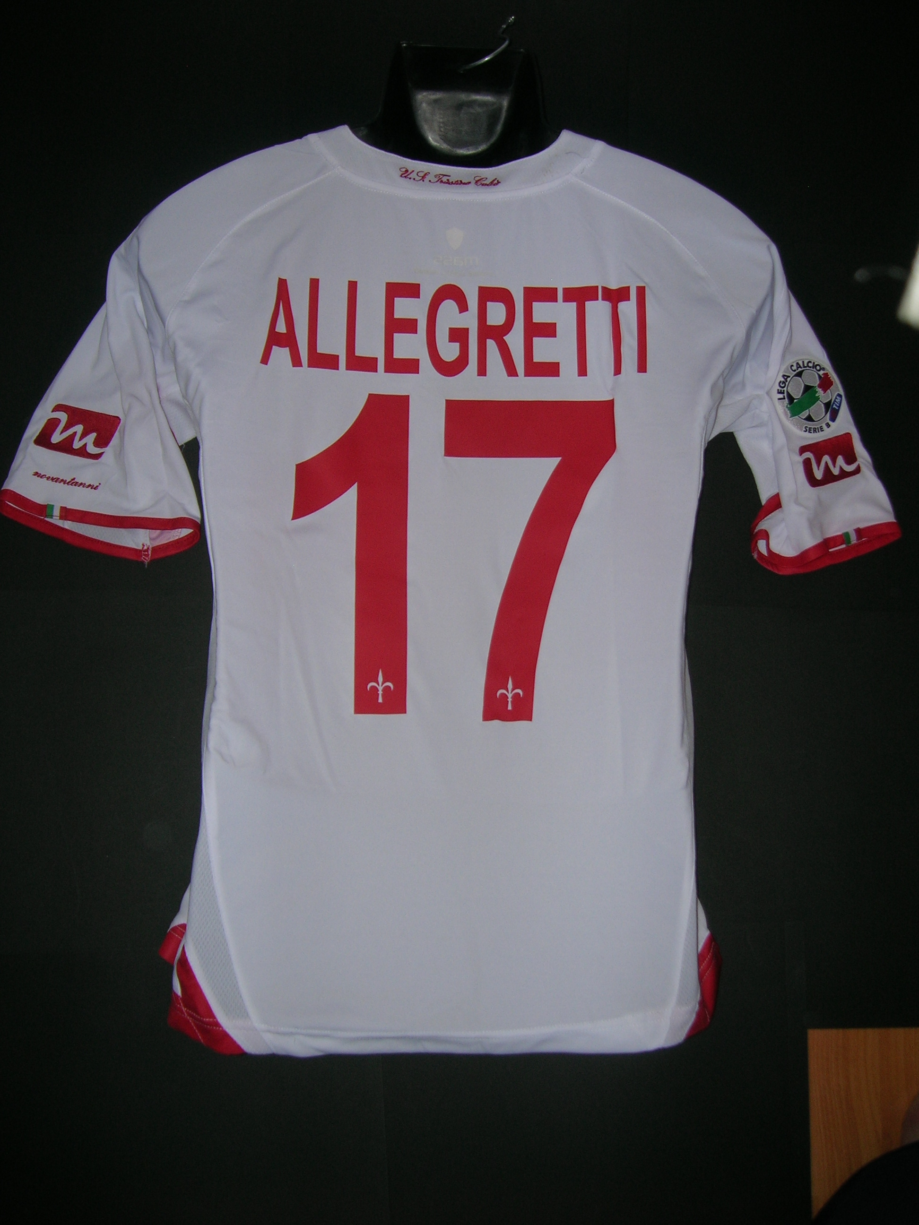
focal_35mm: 34
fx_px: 1204
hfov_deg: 41.8
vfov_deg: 54.0
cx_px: 460
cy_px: 612
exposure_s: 1/60.1
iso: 50
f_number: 2.9
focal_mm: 5.7
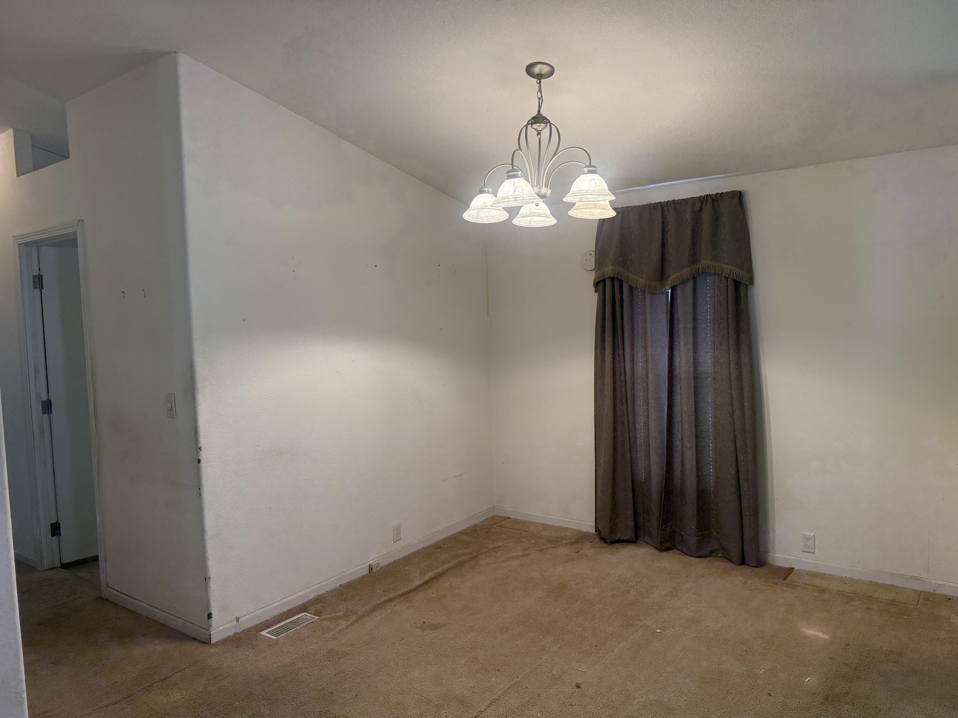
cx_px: 479
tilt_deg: -2.5
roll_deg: +0.9
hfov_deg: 71.6
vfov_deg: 56.8
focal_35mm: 24
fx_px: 664
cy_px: 359
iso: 200
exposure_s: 1/127
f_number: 1.78
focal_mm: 6.76
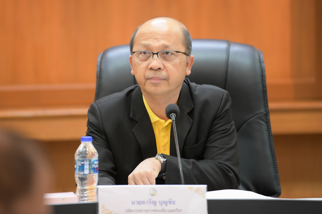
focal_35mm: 200
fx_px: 1789
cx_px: 161
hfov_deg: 10.3
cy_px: 107
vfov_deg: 6.9
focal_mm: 200
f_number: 2.8
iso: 1600
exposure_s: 1/125
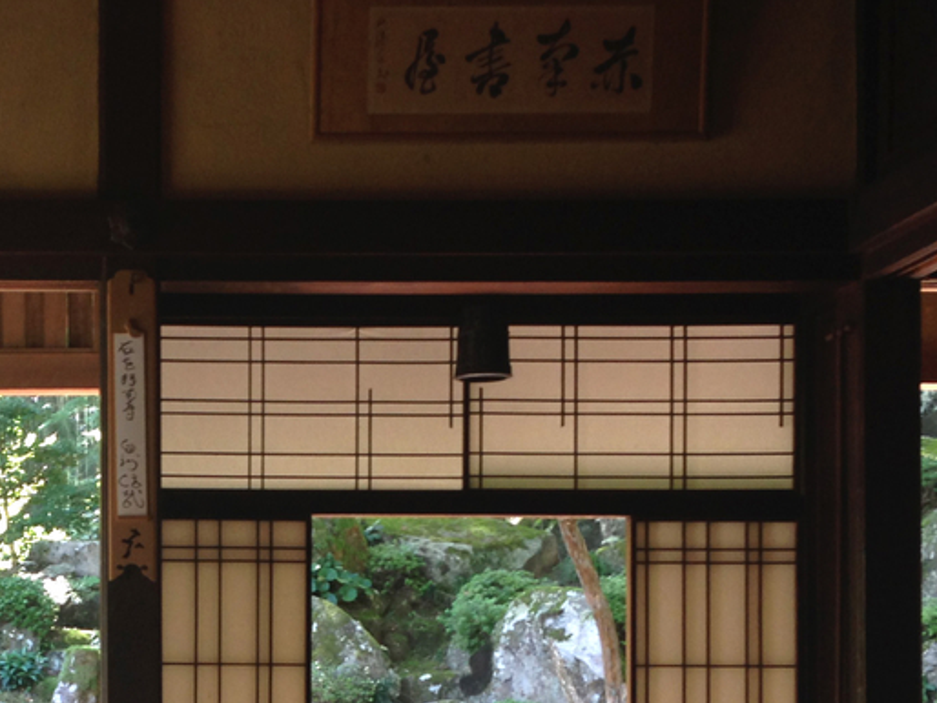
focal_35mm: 77
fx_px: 2085
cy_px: 667
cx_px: 62
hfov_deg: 24.5
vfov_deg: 18.7
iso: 50
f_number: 2.4
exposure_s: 1/20
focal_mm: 4.12
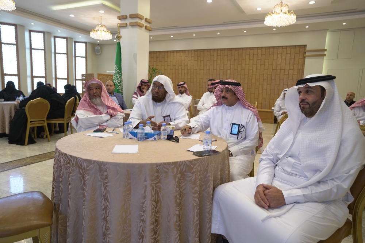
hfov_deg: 73.8
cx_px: 182
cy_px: 122
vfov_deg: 53.1
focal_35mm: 24
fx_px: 243
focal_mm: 24
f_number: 3.2
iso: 500
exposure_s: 1/100
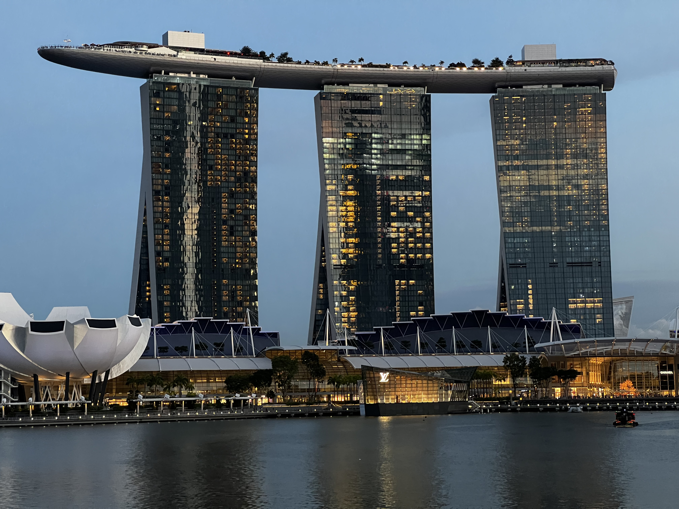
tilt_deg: +5.6
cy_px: 254
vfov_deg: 19.1
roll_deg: +1.6
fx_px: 1510
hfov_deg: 25.3
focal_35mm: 77
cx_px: 340
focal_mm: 9
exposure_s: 1/49
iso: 500
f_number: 2.8
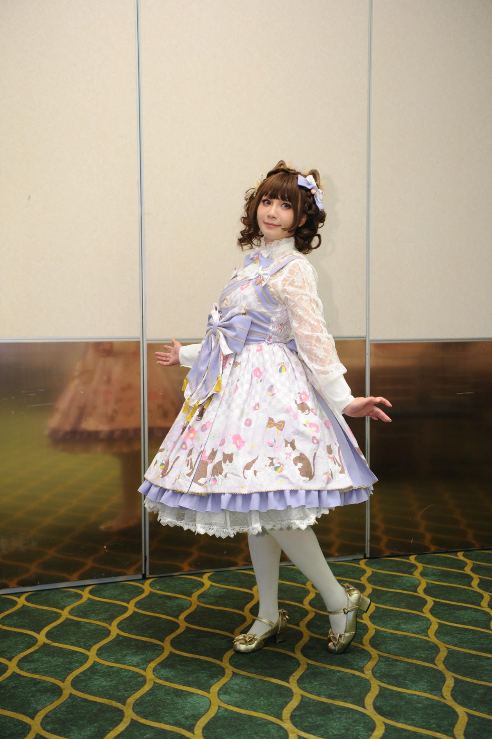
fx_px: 985
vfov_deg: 41.1
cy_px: 370
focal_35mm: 48
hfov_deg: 28.0
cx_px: 246
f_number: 3.2
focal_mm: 48
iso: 800
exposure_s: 1/100
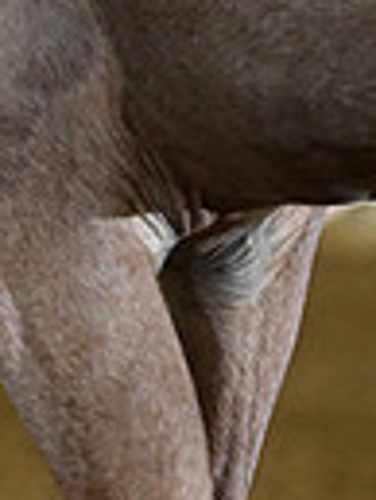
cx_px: -624
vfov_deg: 2.9
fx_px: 10020
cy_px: -196
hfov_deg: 2.1
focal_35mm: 693
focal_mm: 160
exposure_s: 1/200
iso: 3200
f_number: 4.5
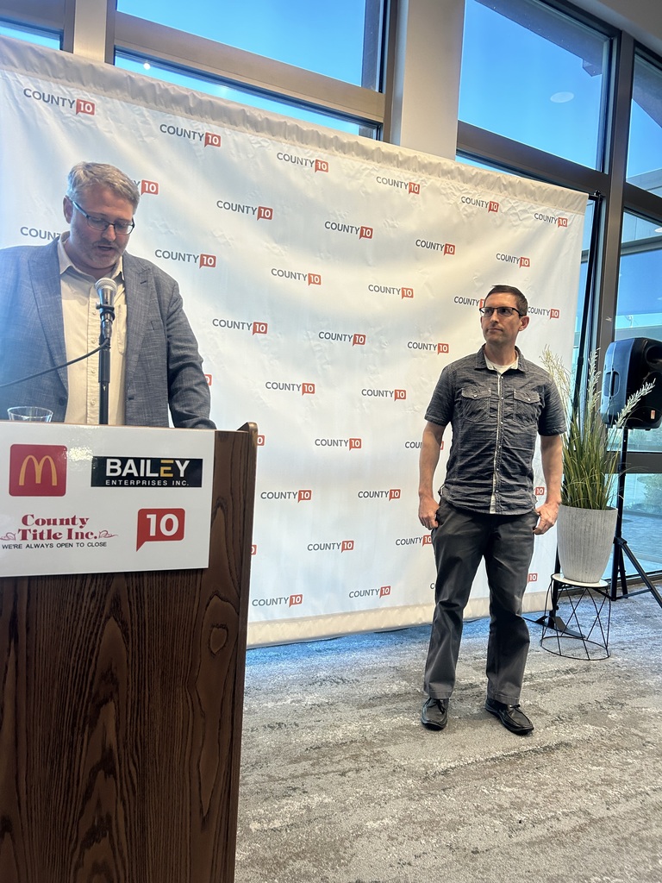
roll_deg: -4.5
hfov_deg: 53.1
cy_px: 442
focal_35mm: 26
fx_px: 663
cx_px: 331
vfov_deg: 67.3
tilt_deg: -2.4
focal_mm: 5.7
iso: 125
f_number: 1.5
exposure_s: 1/120
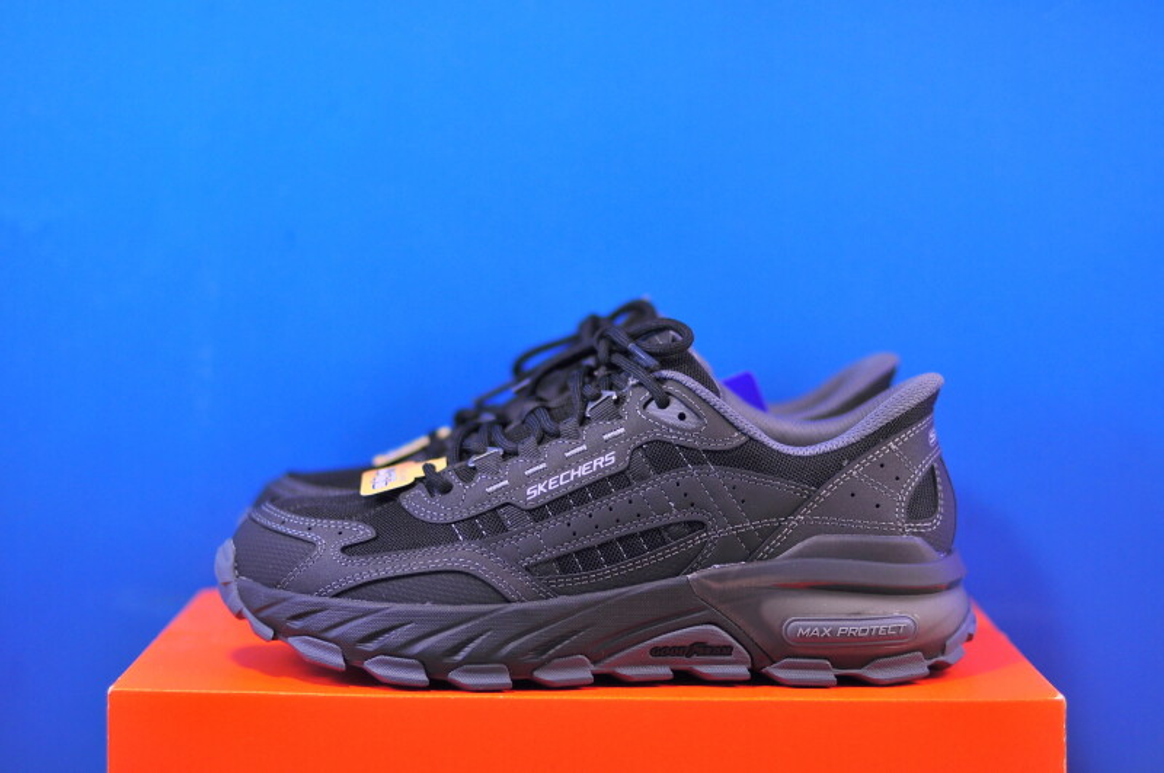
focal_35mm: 75
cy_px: 386
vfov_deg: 18.1
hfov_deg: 27.0
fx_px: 2422
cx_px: 582
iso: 250
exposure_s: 1/320
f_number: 2
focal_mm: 50
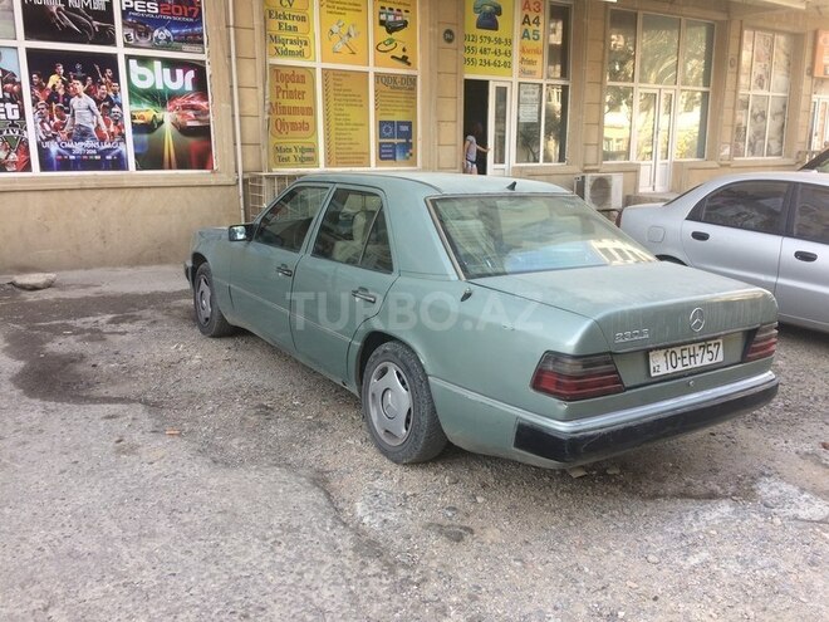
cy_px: 311
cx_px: 414
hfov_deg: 61.7
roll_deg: +0.8
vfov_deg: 48.2
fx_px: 695
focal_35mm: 29
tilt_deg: -11.6
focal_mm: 4.15
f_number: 2.2
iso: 32
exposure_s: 1/128
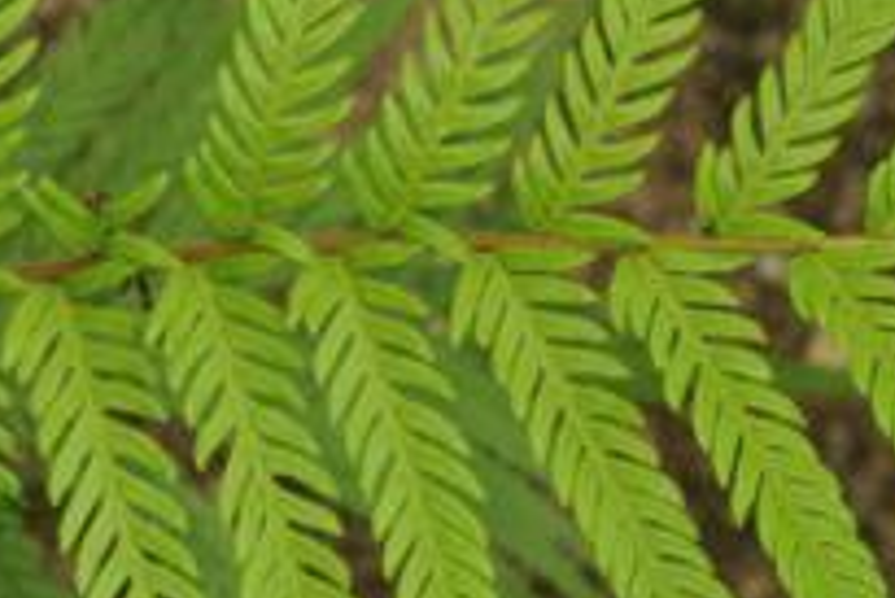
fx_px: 6543
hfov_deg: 7.7
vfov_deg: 5.2
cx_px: 1227
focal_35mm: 263
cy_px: 225
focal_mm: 60
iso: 200
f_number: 14
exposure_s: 1/60
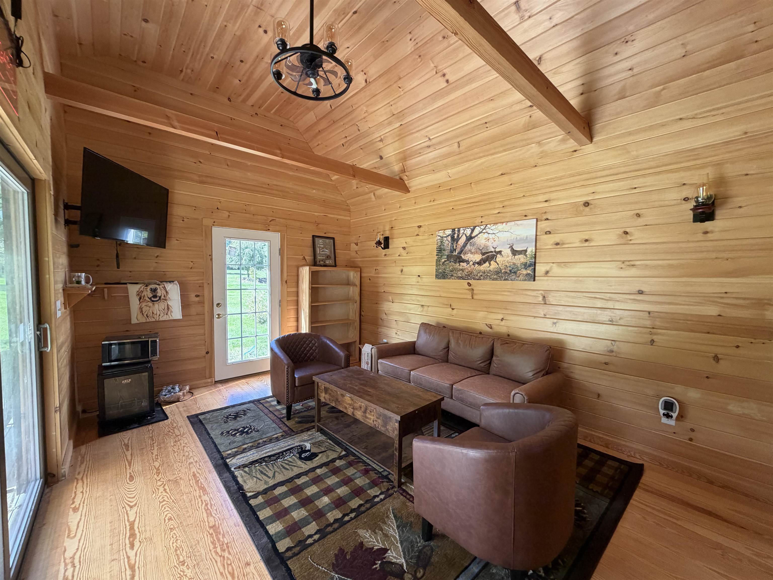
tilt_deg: -1.4
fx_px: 313
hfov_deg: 102.1
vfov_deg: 85.7
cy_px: 290
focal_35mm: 14
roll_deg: -0.2
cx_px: 386
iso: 200
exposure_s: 1/121
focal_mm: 2.22
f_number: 2.2
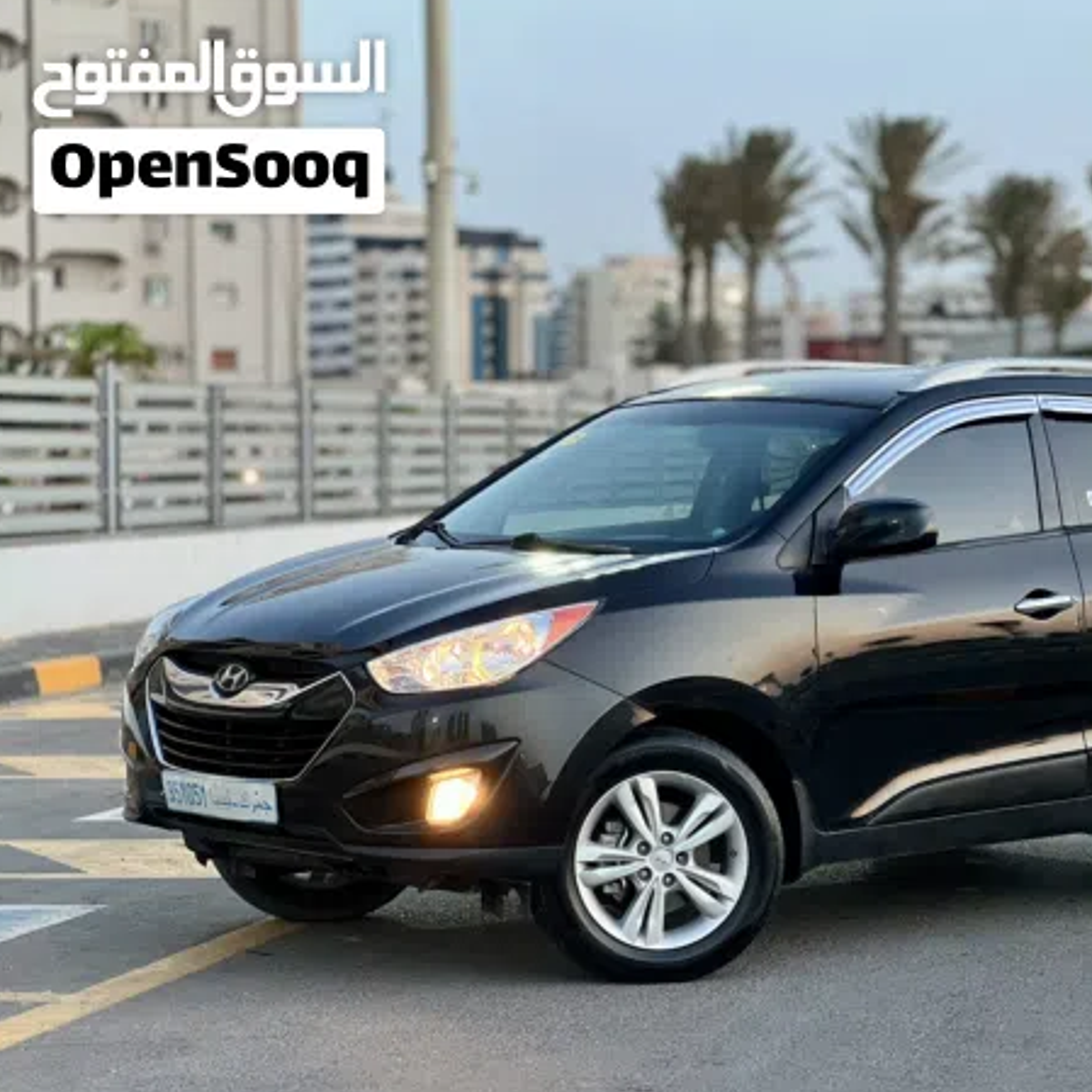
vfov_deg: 17.9
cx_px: 752
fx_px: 3462
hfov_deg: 17.9
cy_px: 564
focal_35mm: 97
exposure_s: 1/77
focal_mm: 9
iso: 250
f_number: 2.8
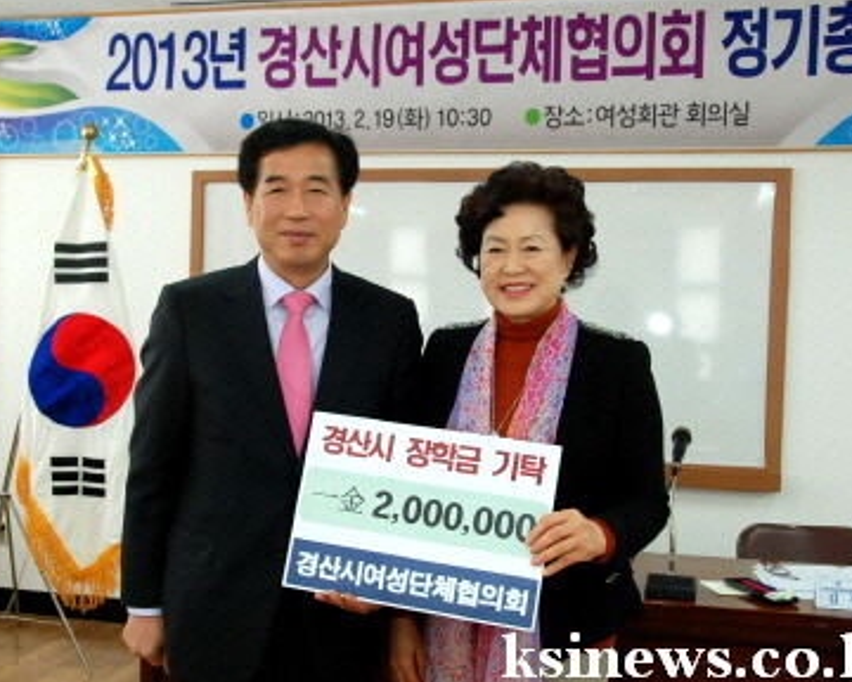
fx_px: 1185
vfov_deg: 32.1
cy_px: 341
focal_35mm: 47
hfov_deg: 39.5
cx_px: 364
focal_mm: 24
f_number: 5
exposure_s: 1/80
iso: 1000
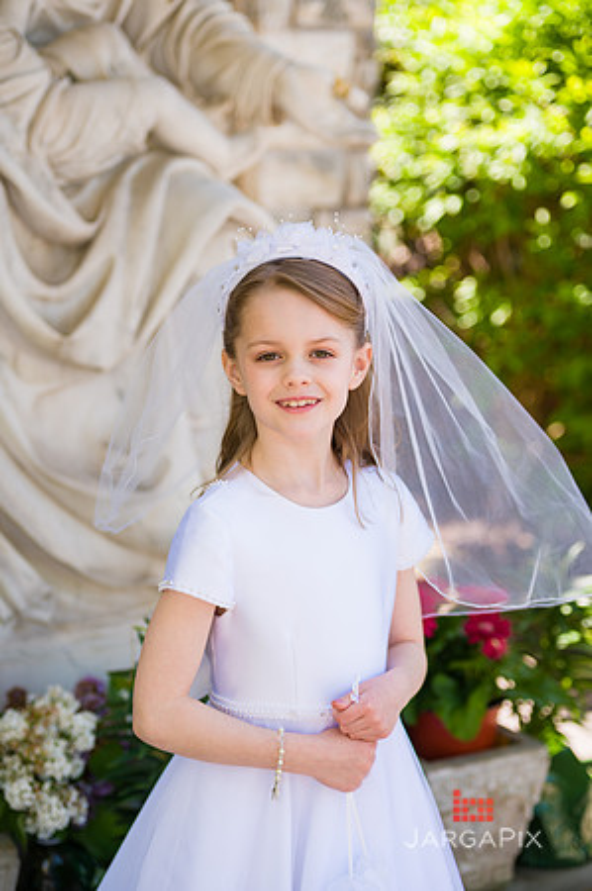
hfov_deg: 18.1
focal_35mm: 75
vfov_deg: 27.0
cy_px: 446
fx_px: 1854
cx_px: 296
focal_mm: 75
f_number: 3.2
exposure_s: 1/640
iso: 200
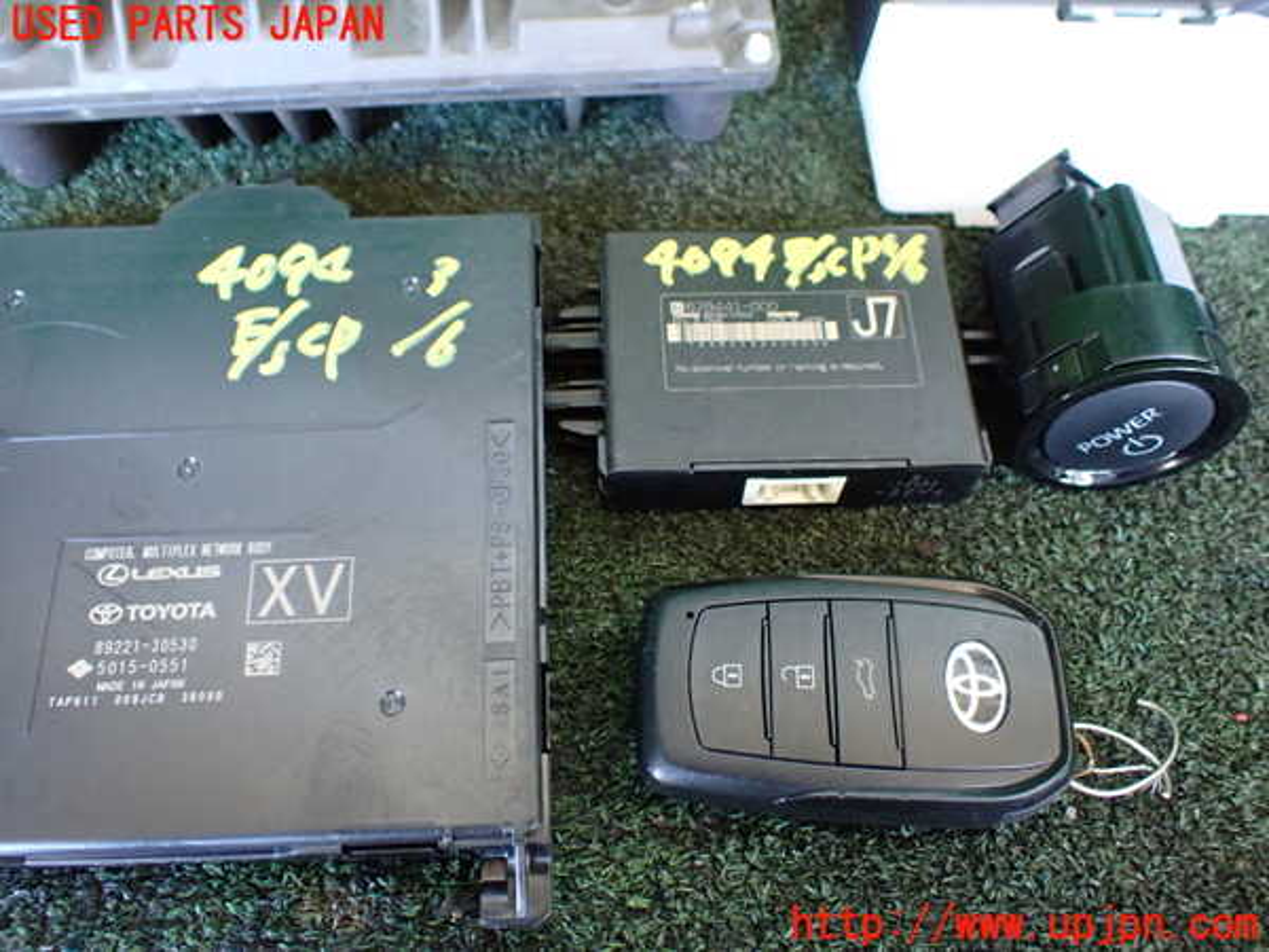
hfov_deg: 60.0
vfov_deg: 46.8
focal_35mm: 30
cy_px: 476
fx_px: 1100
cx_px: 634
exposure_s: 1/30
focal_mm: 5.4
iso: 800
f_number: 2.3
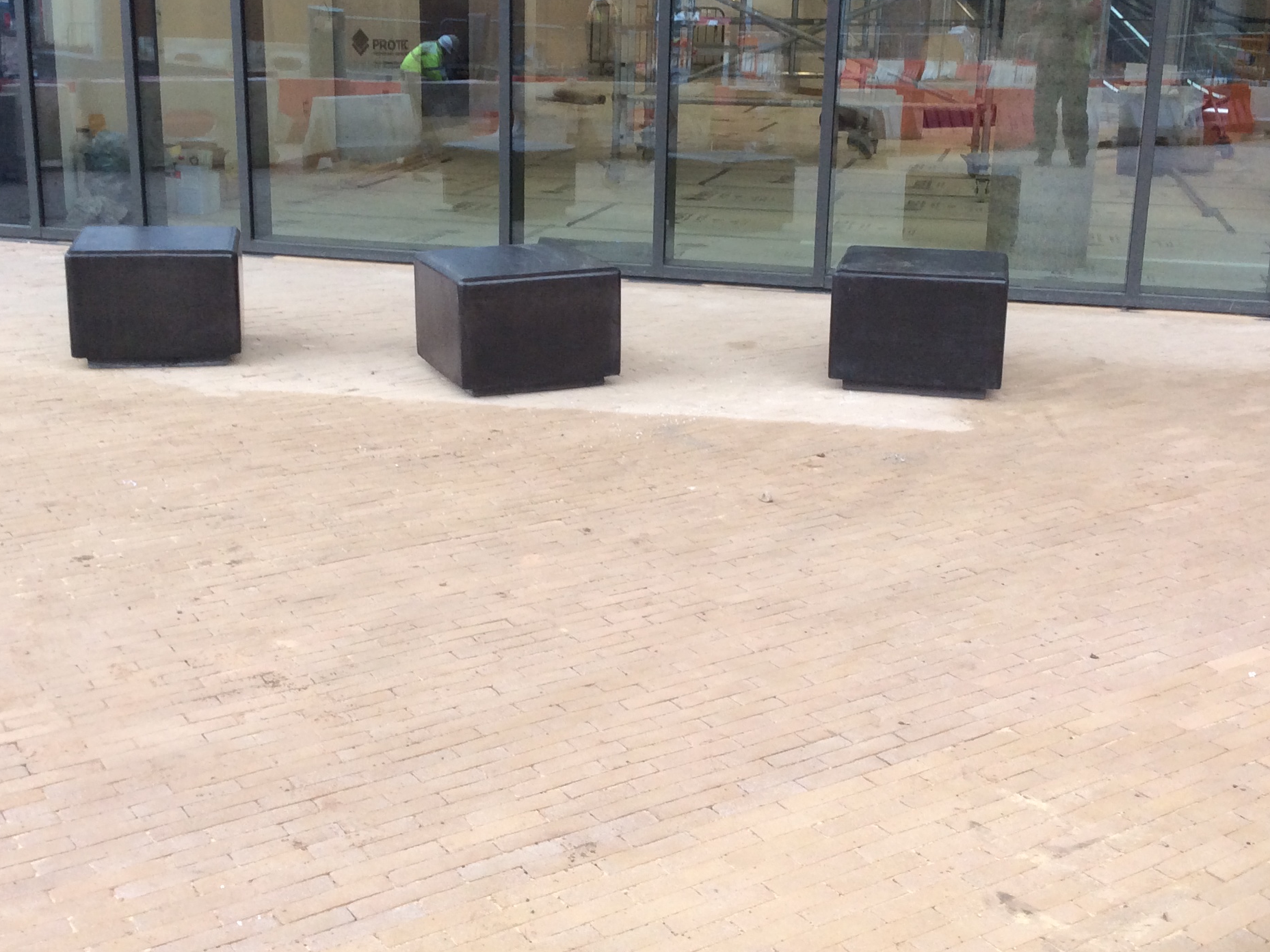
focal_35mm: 46
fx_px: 1688
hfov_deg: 41.2
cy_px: 382
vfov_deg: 31.4
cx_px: 595
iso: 50
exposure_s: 1/120
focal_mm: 3.3
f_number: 2.4
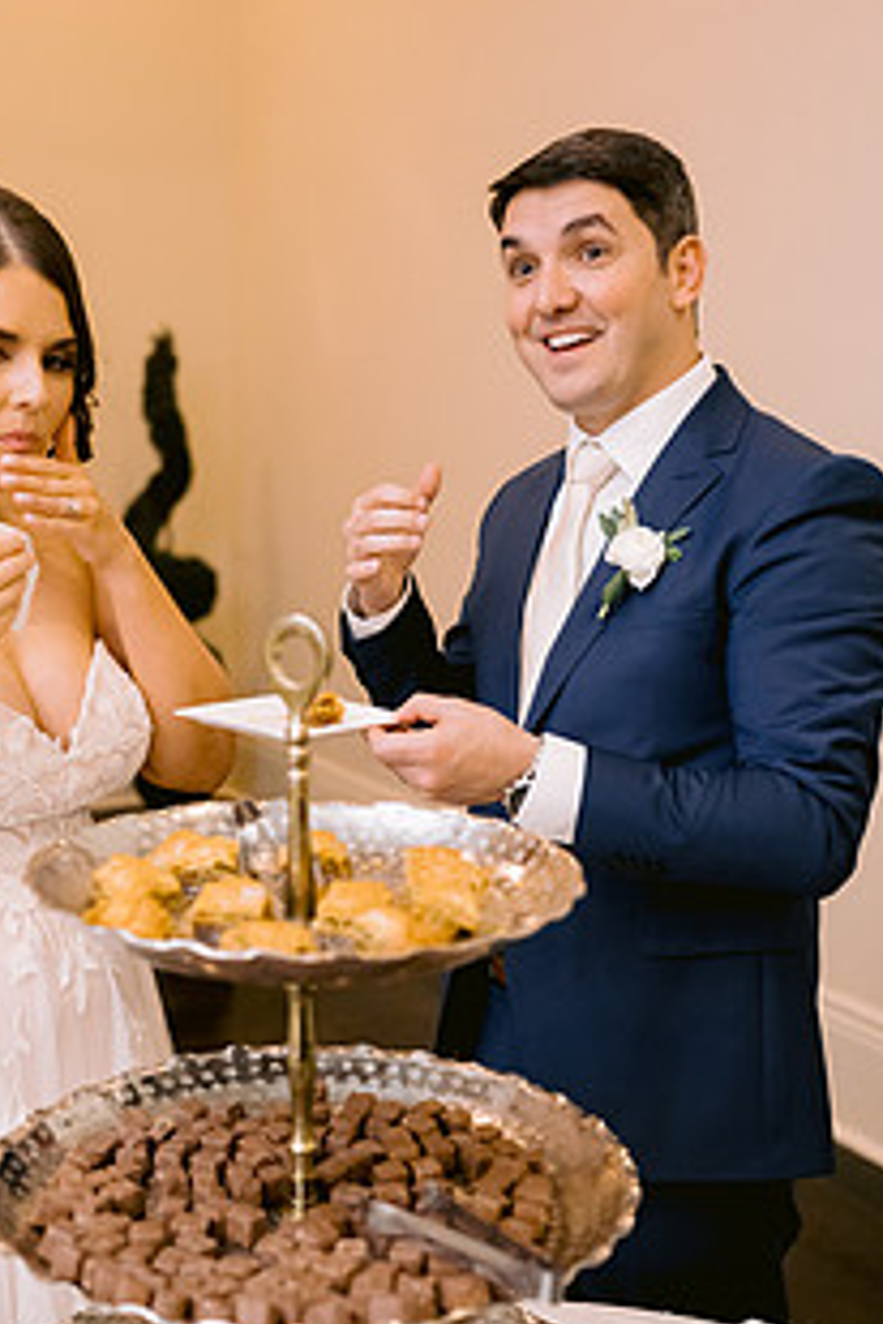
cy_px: 771
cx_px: 274
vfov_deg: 38.8
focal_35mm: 51
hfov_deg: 26.3
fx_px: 1876
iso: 1600
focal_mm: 35
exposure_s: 1/125
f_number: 2.2
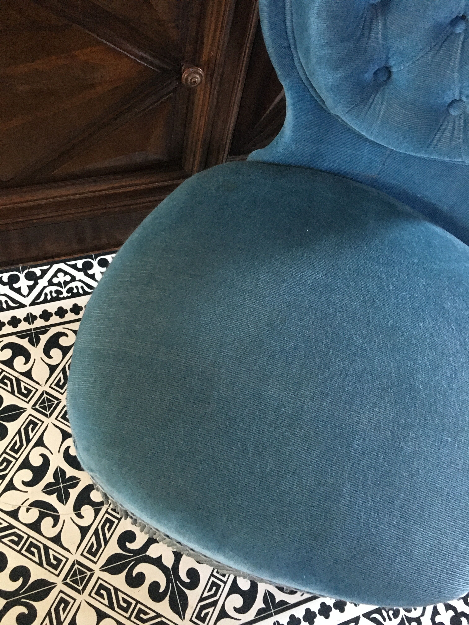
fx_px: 524
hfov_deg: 48.2
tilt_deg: -64.2
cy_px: 312
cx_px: 234
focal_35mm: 29
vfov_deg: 61.7
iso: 320
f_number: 2.2
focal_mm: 4.15
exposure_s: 1/17
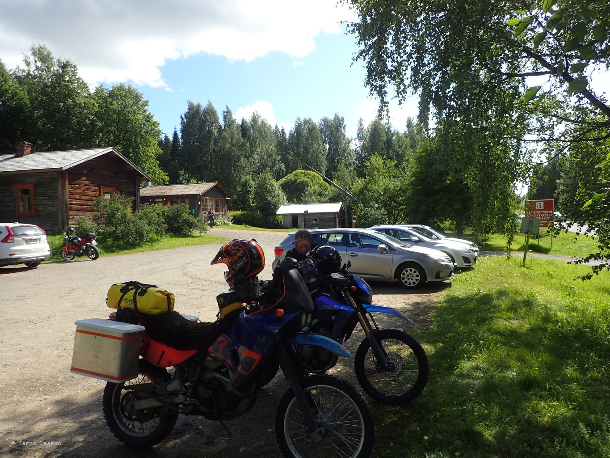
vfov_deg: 54.9
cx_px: 305
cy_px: 229
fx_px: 441
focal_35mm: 25
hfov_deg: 69.4
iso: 100
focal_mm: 4.5
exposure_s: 1/800
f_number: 2.8
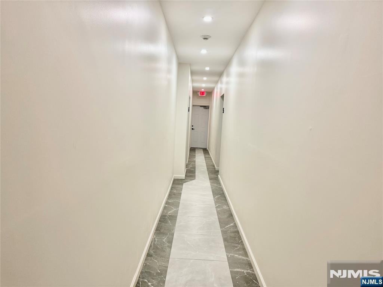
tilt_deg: -6.3
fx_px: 266
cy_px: 144
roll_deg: -3.4
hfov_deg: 71.6
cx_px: 192
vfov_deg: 56.8
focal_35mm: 24
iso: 160
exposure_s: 1/60
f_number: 1.78
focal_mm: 6.76
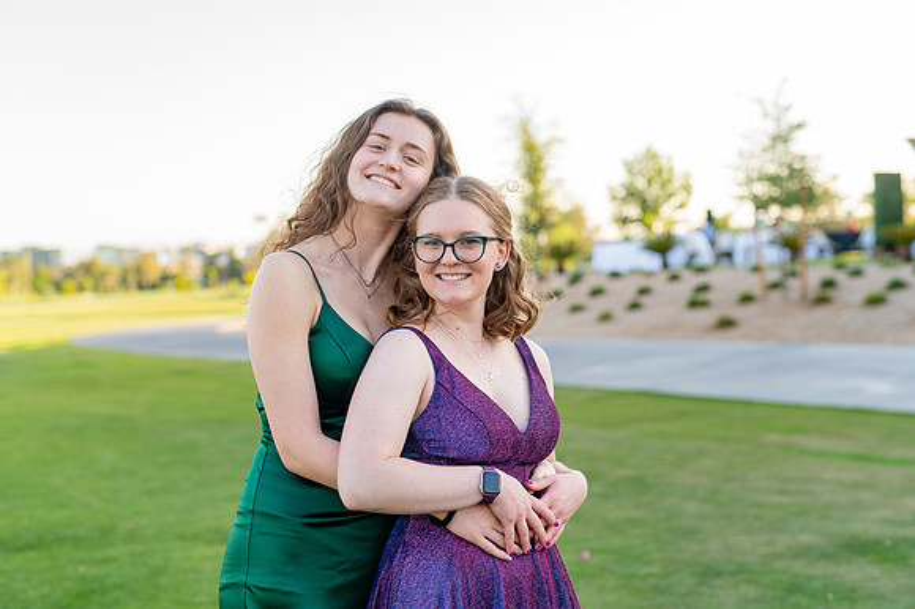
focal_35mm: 50
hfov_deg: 39.6
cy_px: 304
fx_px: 1270
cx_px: 458
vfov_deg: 27.0
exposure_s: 1/250
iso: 100
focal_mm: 50
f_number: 2.8
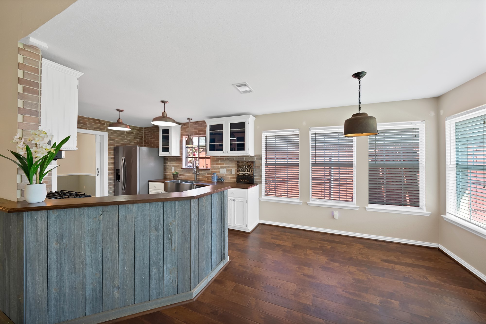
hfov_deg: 112.6
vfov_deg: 90.0
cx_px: 243
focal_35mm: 12
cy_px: 162
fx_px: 162
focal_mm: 12
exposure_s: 1/6
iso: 640
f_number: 9
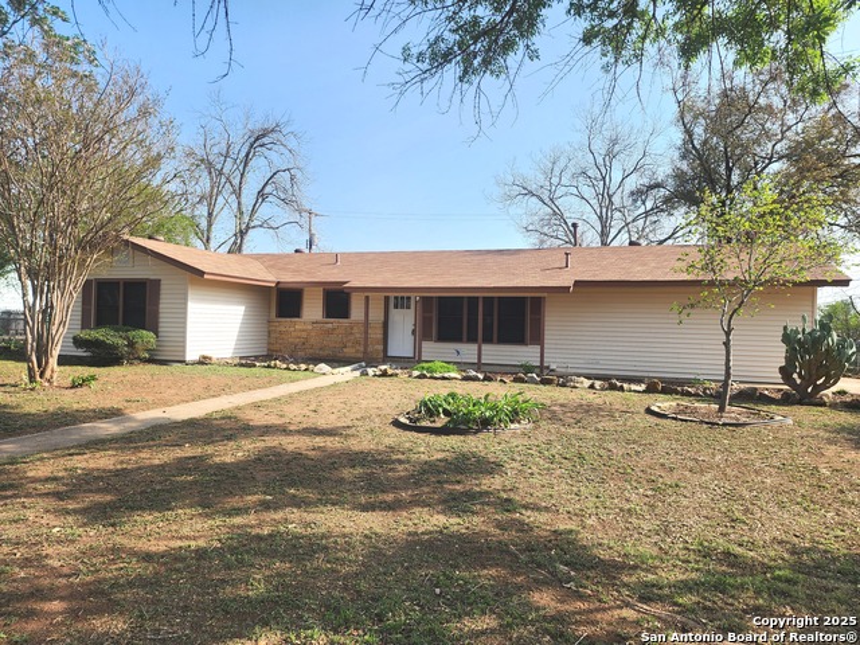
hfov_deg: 73.9
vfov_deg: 58.9
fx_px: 571
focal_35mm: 23
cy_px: 322
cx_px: 430
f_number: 1.8
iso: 12
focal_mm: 6.4
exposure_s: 1/611
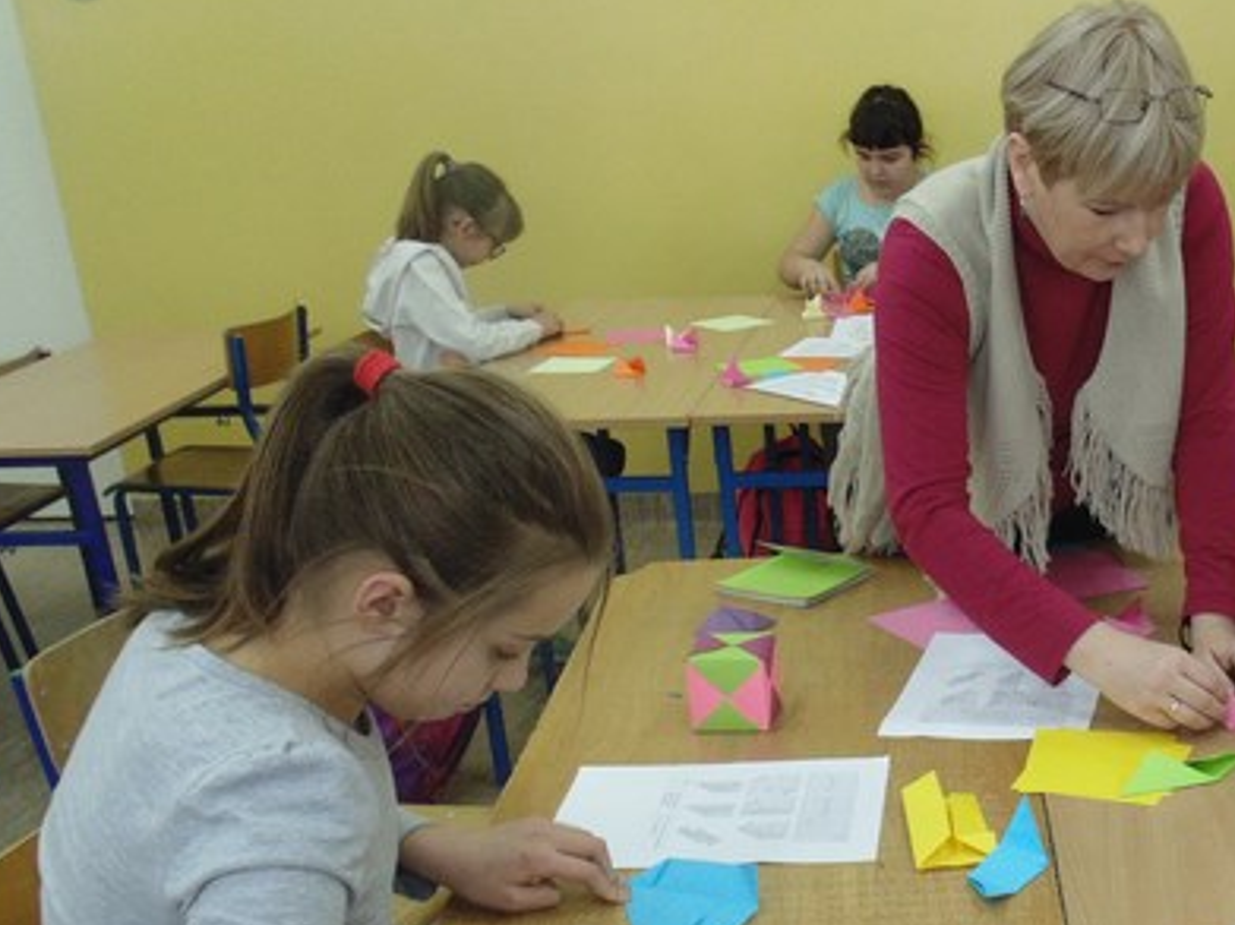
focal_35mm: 45
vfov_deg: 31.4
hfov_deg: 39.7
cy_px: 729
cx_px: 1061
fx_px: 1605
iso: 160
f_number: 3.1
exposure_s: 1/30
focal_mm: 4
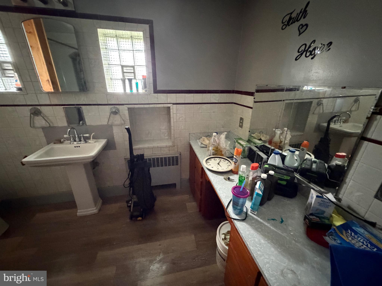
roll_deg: -0.9
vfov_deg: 85.7
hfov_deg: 102.1
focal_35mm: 14
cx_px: 191
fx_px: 154
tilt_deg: -22.2
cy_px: 143
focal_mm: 2.22
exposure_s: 1/37
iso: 1600
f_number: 2.2
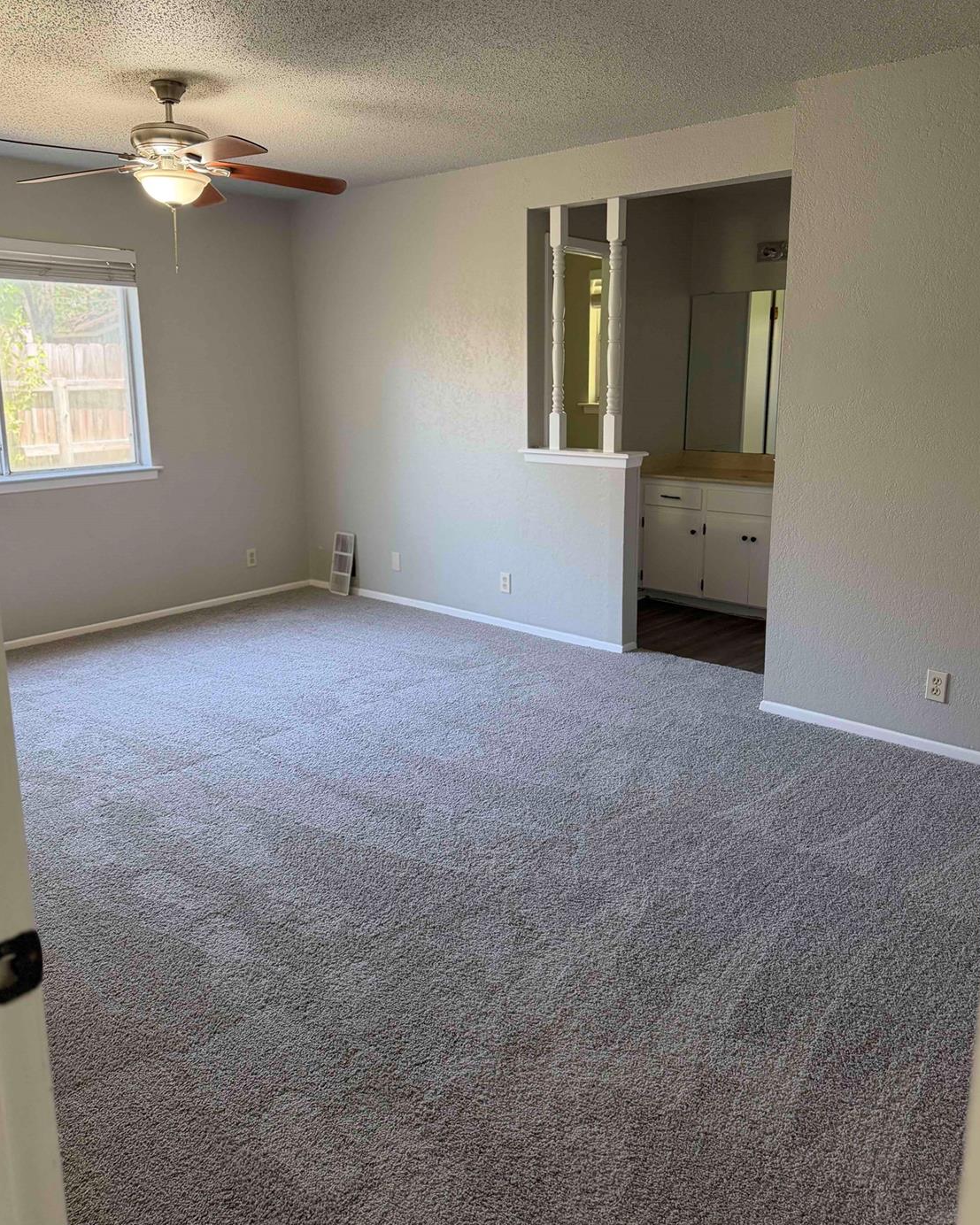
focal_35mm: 26
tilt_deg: -11.0
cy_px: 552
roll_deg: +0.3
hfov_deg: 54.9
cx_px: 495
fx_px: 943
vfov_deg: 65.9
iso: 320
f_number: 1.78
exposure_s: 1/120
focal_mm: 6.76
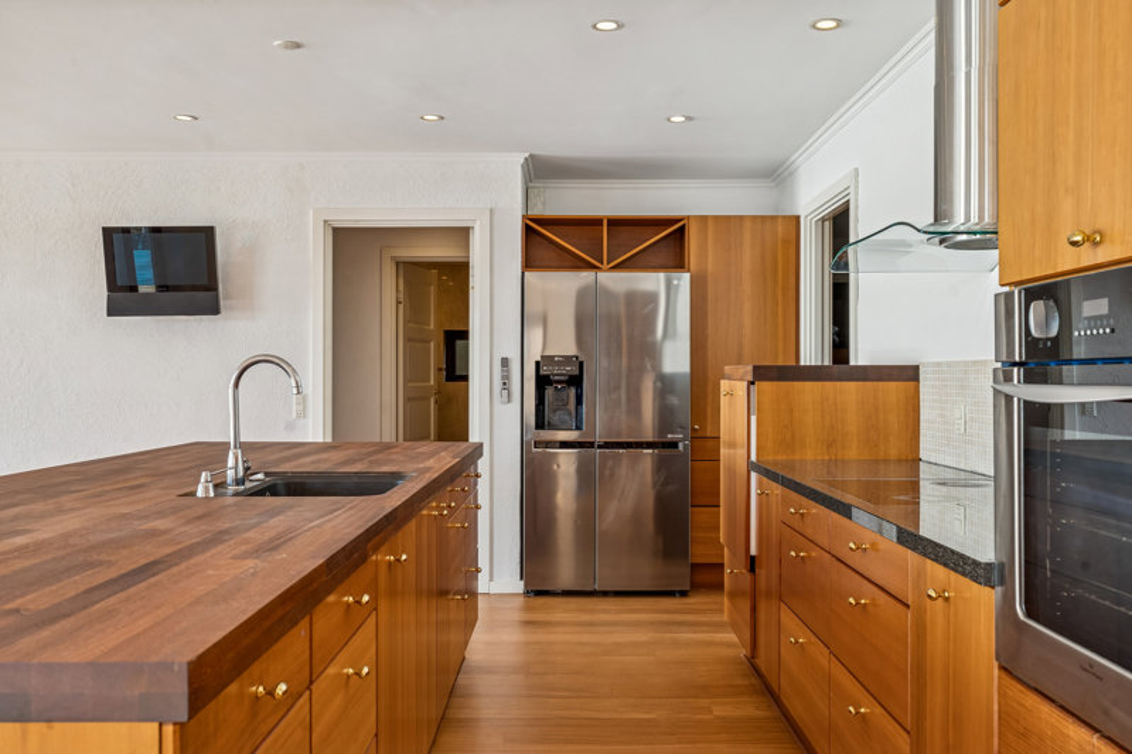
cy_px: 377
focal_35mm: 30
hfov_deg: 61.9
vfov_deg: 43.6
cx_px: 566
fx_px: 943
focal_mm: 30
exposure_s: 1/20
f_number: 8
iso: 200
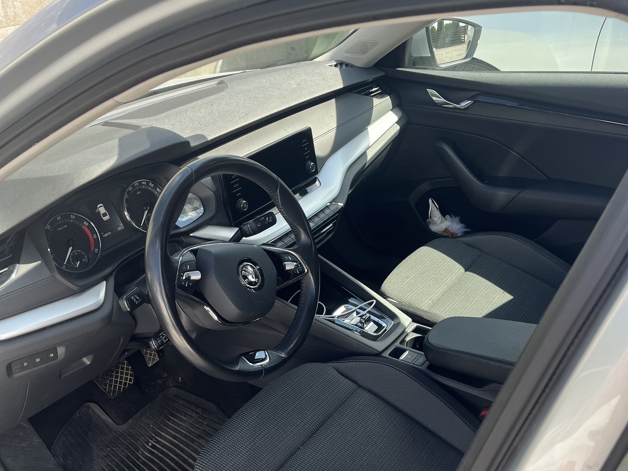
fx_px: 635
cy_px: 322
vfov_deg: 40.1
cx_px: 315
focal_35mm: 35
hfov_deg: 52.6
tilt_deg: -33.1
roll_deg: +3.3
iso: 50
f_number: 1.6
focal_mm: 5.1
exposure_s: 1/467
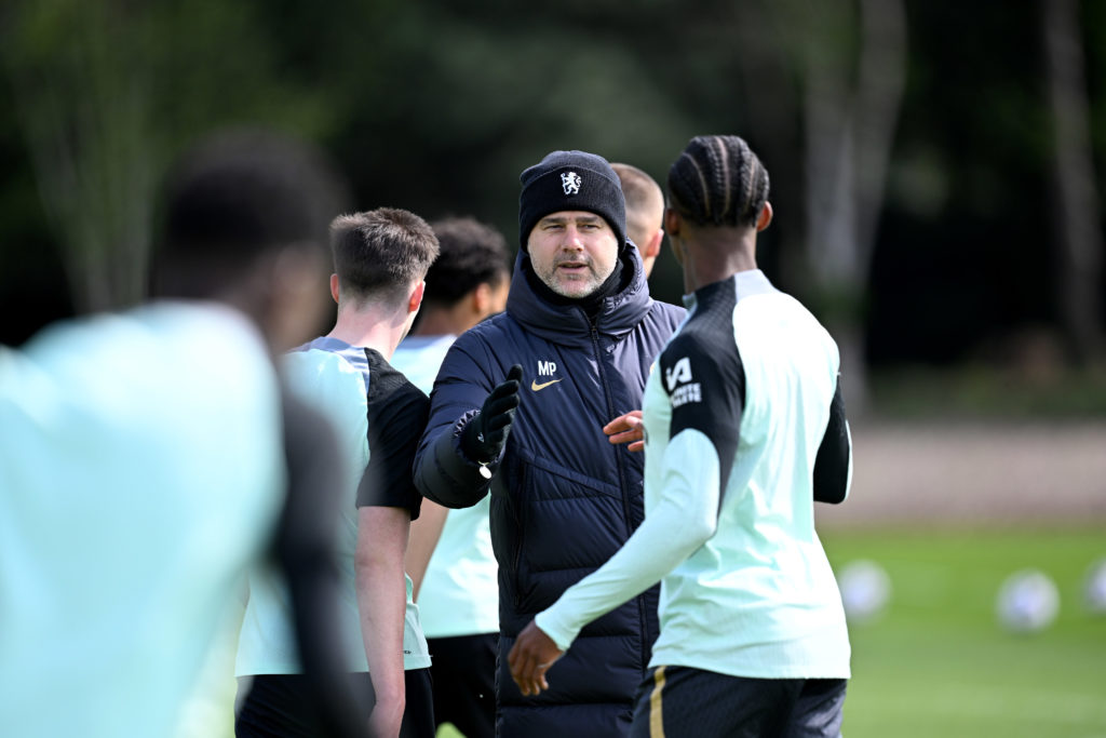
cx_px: 553
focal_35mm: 400
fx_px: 12290
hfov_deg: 5.2
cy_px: 369
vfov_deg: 3.4
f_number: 2.8
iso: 640
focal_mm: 400
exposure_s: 1/3200
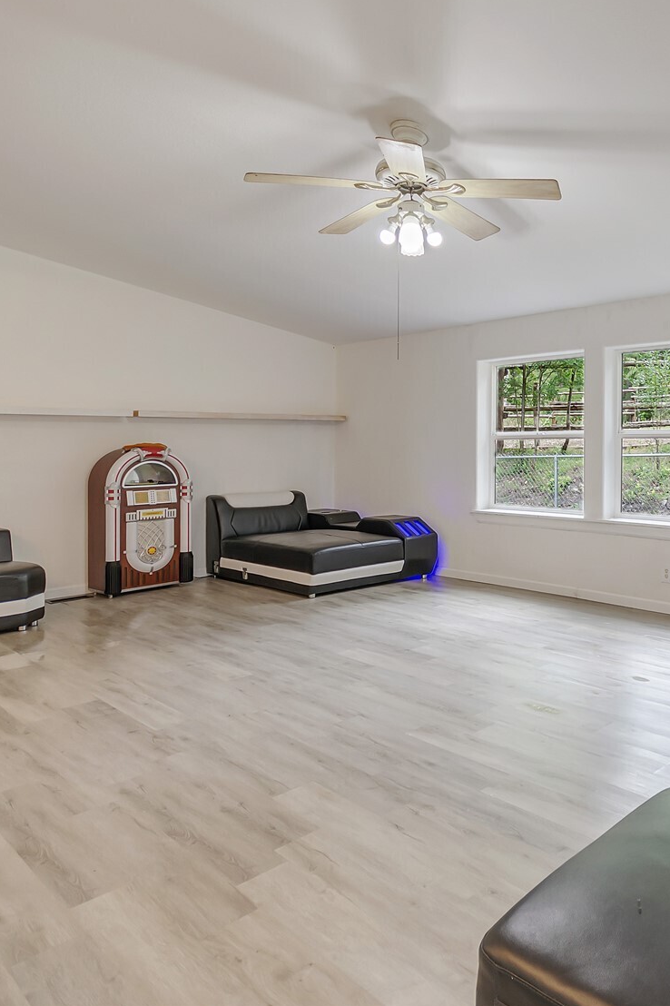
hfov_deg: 49.5
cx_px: 595
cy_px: 499
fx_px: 642
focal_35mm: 23
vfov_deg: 76.1
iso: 160
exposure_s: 1/20
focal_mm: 10
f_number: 4
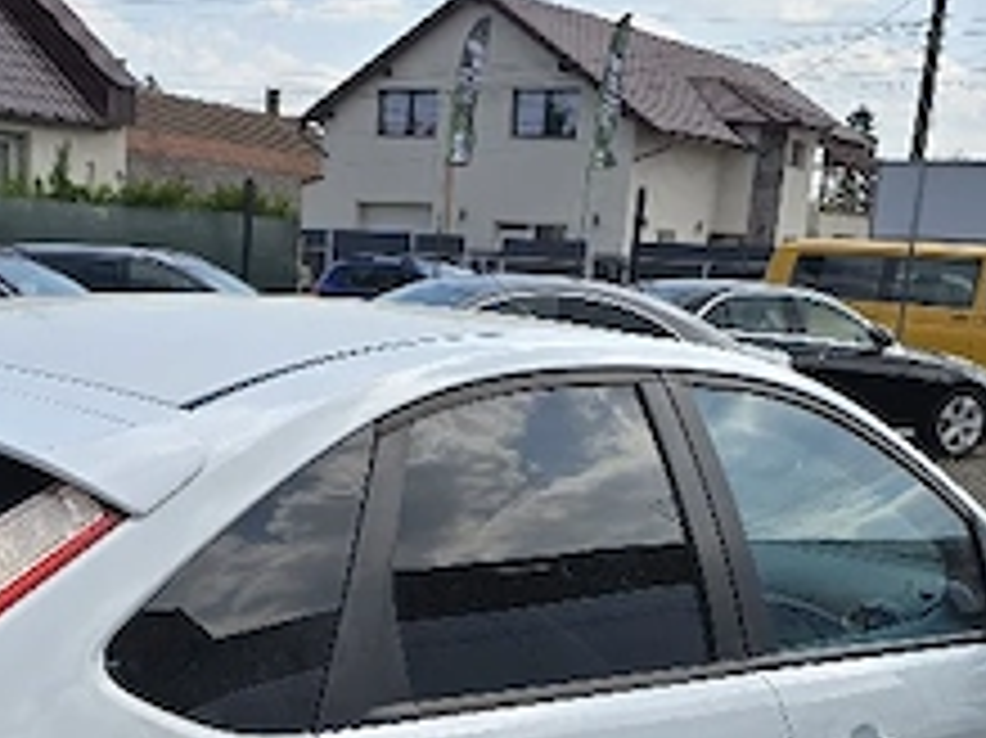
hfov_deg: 30.4
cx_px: 293
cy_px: 855
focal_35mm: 63
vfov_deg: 21.8
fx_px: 1794
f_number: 1.7
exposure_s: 1/556
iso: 12
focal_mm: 6.3
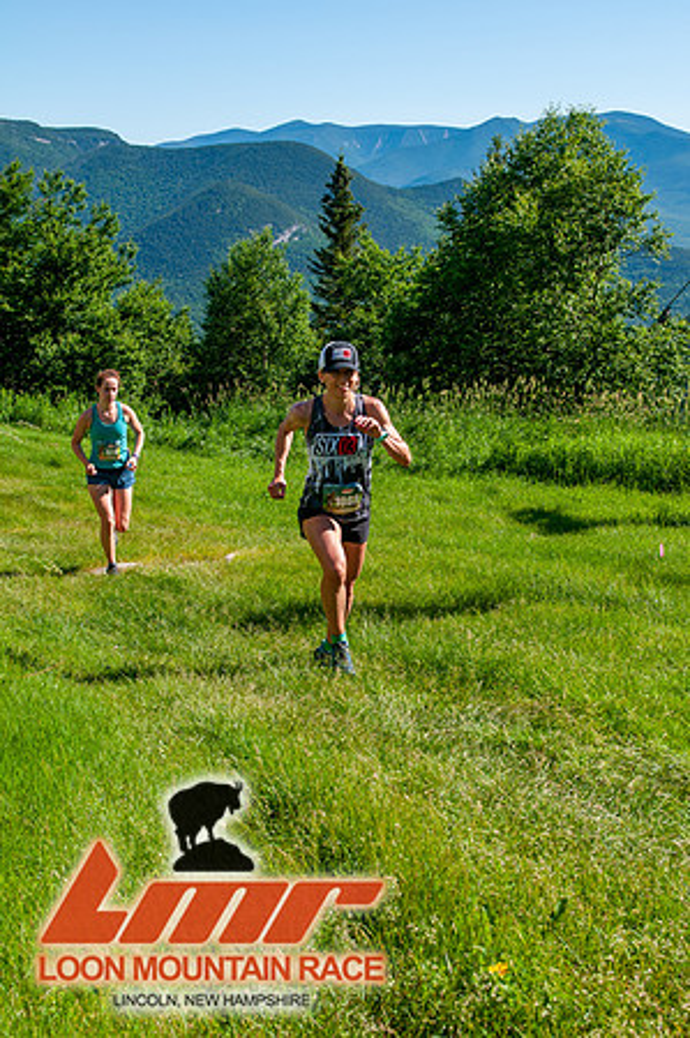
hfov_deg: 26.4
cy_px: 519
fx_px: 1470
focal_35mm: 51
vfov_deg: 38.9
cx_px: 345
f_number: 8
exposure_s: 1/400
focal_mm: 34
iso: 200
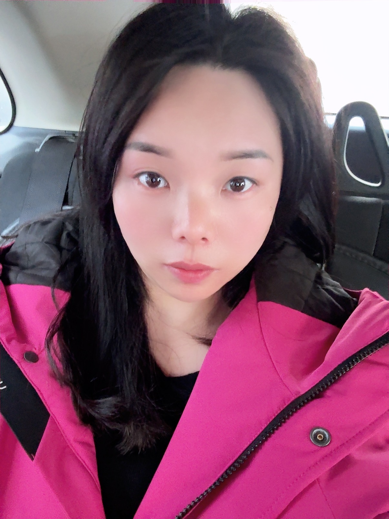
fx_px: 450
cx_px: 194
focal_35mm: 30
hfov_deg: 46.8
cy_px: 260
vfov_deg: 60.0
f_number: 1.9
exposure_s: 1/18
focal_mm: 2.69
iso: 640
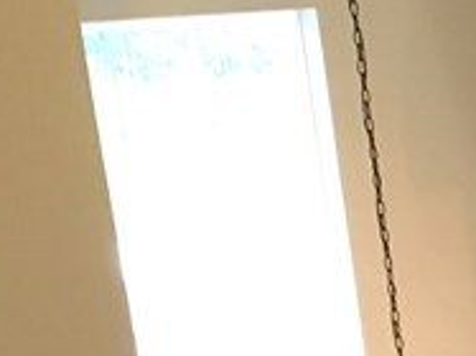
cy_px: 806
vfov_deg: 8.6
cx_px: 944
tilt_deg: -22.6
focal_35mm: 159
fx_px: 2185
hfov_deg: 11.3
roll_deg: +1.4
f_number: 2.2
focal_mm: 4.15
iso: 100
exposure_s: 1/30
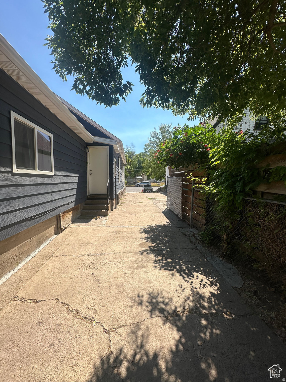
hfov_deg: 85.7
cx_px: 143
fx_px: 154
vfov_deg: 102.1
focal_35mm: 14
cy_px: 191
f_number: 2.2
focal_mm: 2.22
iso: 50
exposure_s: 1/1949
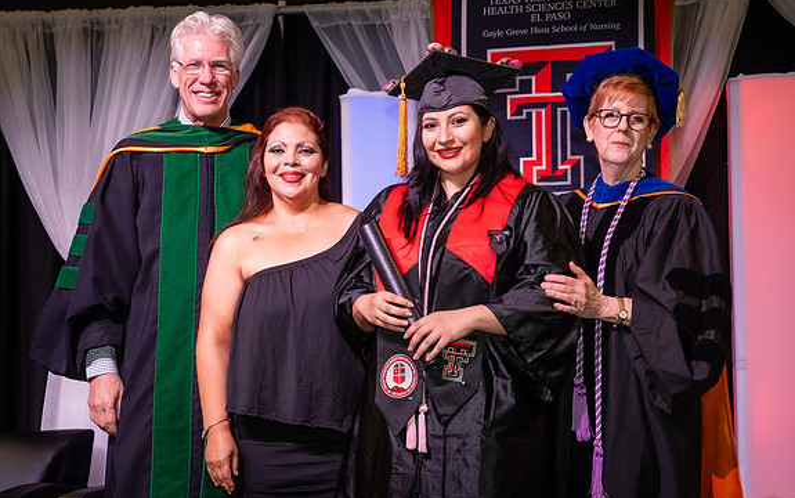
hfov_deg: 28.2
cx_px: 408
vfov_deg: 17.9
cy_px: 245
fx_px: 1582
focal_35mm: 73
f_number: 5.6
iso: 1250
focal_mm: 56
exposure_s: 1/160
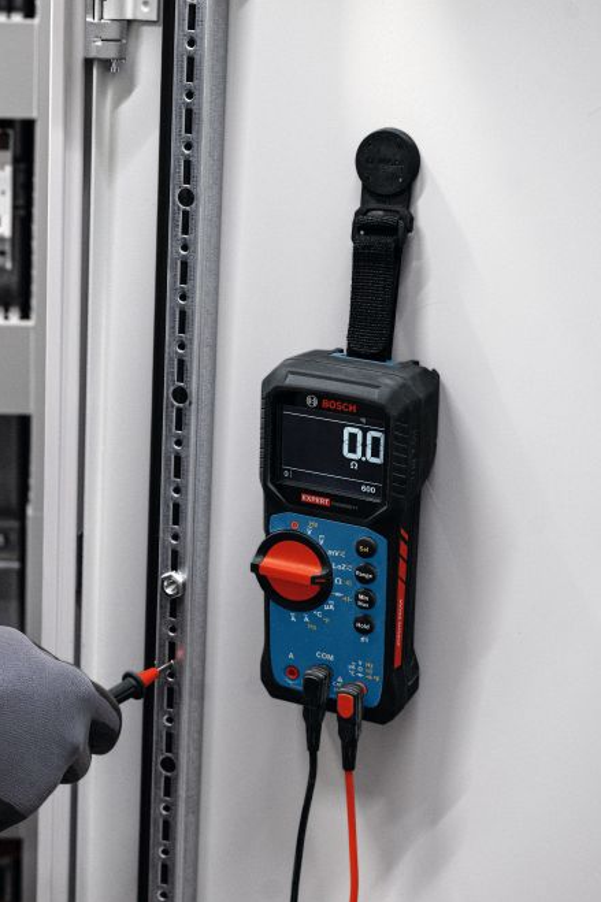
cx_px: 26
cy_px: 454
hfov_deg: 15.3
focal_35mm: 88
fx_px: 2205
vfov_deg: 23.1
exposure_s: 1/125
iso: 1600
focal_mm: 58
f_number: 5
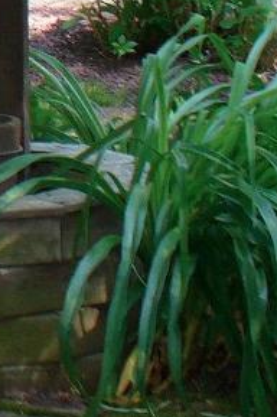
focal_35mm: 192
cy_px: -319
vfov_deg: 10.2
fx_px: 2221
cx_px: -577
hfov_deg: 6.5
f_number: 2.8
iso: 80
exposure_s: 1/60
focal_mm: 6.1
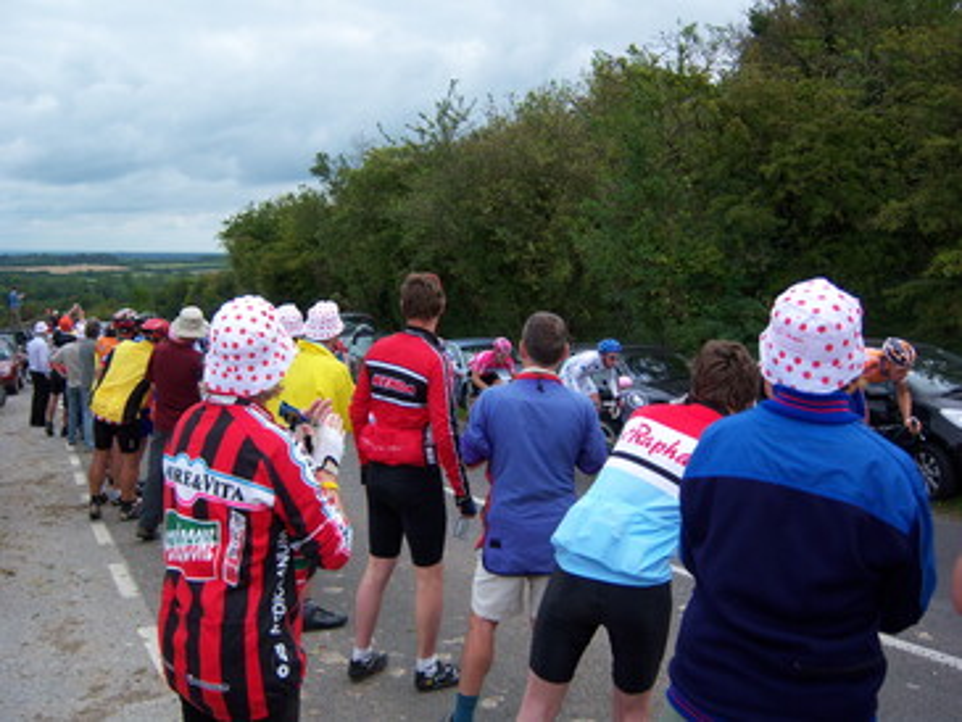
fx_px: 1001
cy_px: 361
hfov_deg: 51.3
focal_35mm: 36
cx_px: 481
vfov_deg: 39.7
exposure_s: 1/640
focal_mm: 7.5
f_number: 2.8
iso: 80
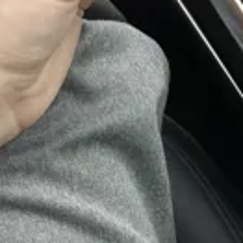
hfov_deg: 11.2
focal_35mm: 155
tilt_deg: -55.8
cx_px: 208
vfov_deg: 11.0
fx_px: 1231
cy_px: -74
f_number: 1.78
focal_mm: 6.76
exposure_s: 1/152
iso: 64
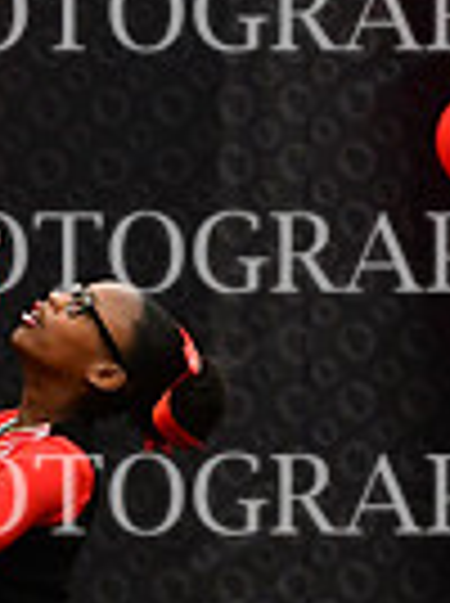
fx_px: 13250
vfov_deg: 2.6
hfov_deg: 1.9
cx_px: -227
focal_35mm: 762
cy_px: 374
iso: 4000
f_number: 3.5
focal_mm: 122
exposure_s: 1/500
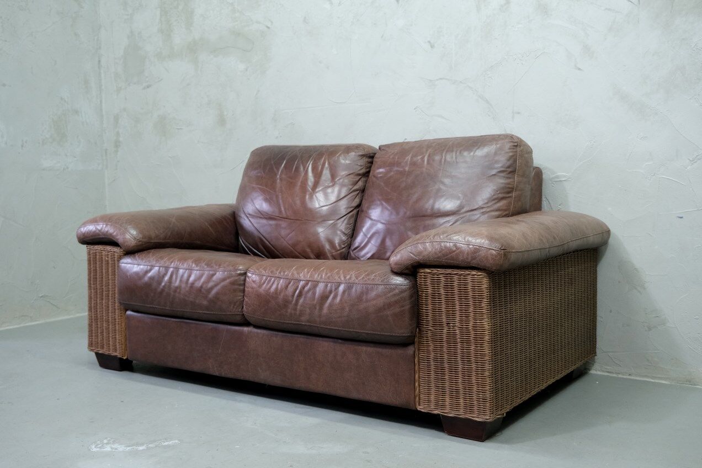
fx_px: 721
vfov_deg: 35.9
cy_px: 234
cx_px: 351
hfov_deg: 51.9
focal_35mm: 37
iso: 2500
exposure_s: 1/38
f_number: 4
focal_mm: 24.7
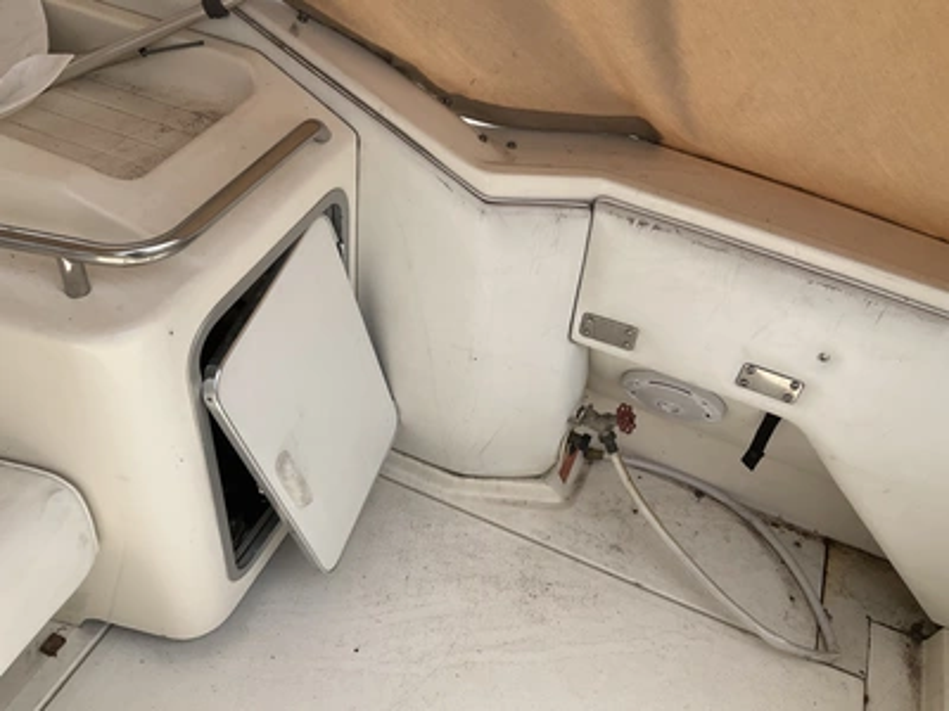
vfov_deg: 48.2
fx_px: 795
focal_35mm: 29
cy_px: 356
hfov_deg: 61.7
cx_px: 474
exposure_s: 1/1577
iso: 25
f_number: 1.8
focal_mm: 3
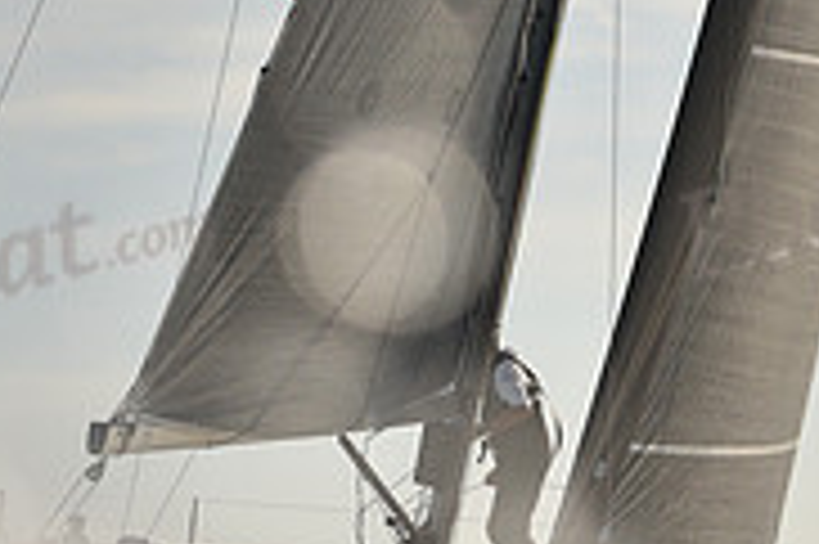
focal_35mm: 262
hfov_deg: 7.9
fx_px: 5955
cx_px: 450
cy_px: 461
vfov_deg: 5.2
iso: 250
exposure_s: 1/2000
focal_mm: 82
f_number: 4
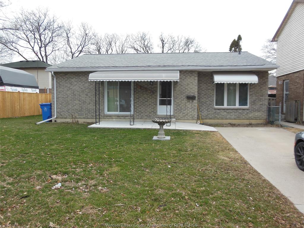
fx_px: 255
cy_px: 114
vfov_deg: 48.2
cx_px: 152
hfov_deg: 61.7
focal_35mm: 29
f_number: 3.3
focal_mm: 5.2
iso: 125
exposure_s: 1/320
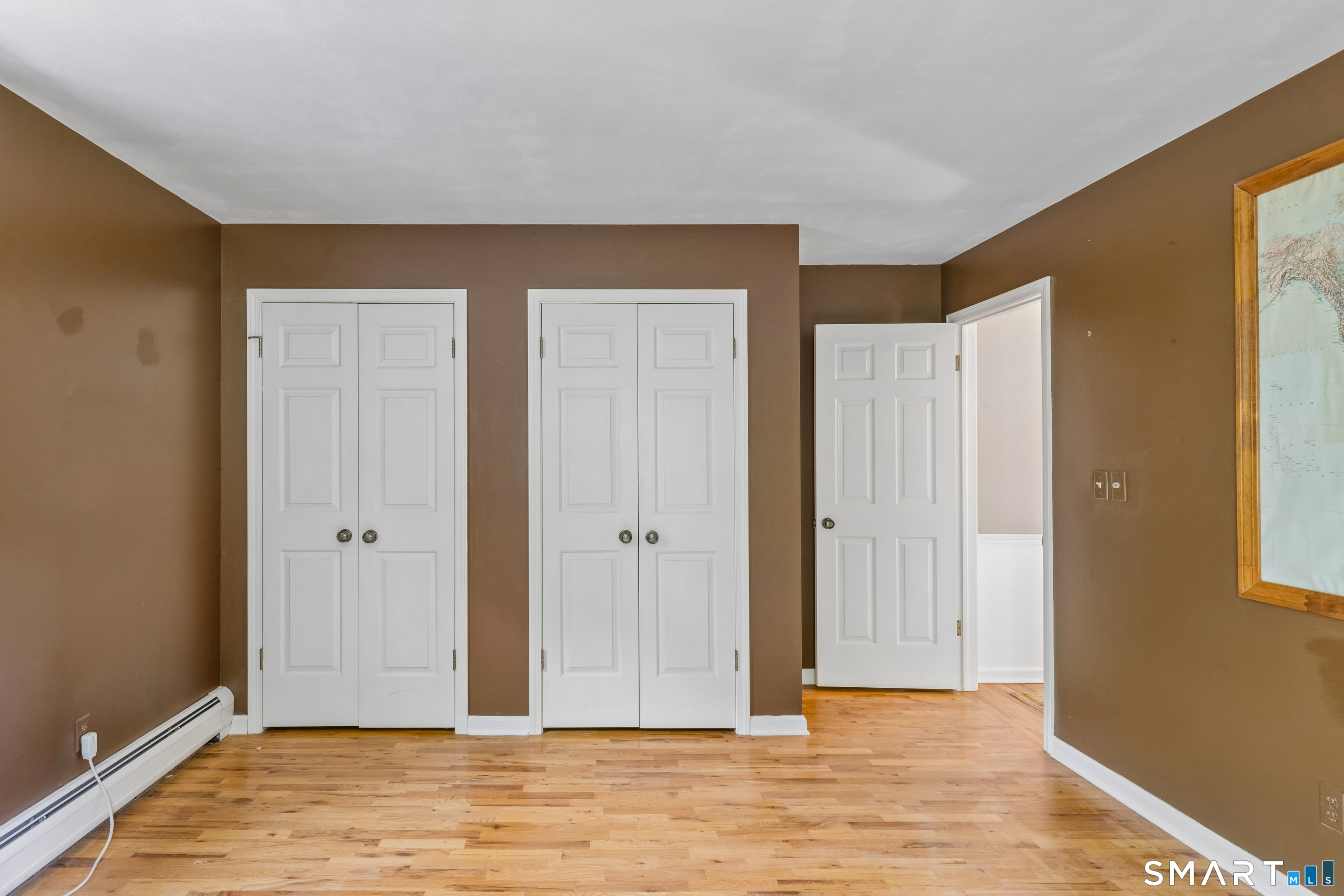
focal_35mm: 18
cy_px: 448
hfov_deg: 91.6
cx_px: 672
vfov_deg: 68.9
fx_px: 653
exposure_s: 1.3
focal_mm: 17.5
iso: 400
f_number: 13
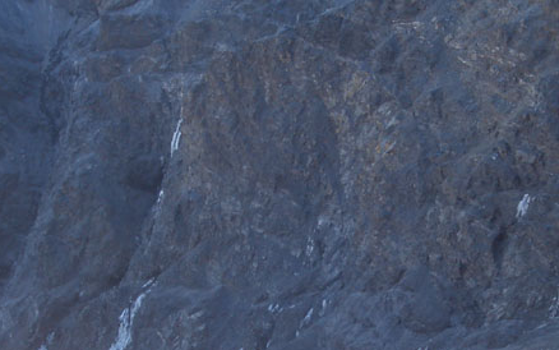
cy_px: 271
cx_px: 365
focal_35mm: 120
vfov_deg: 10.9
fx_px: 1829
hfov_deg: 17.3
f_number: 3.5
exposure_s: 1/80
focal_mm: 10.2
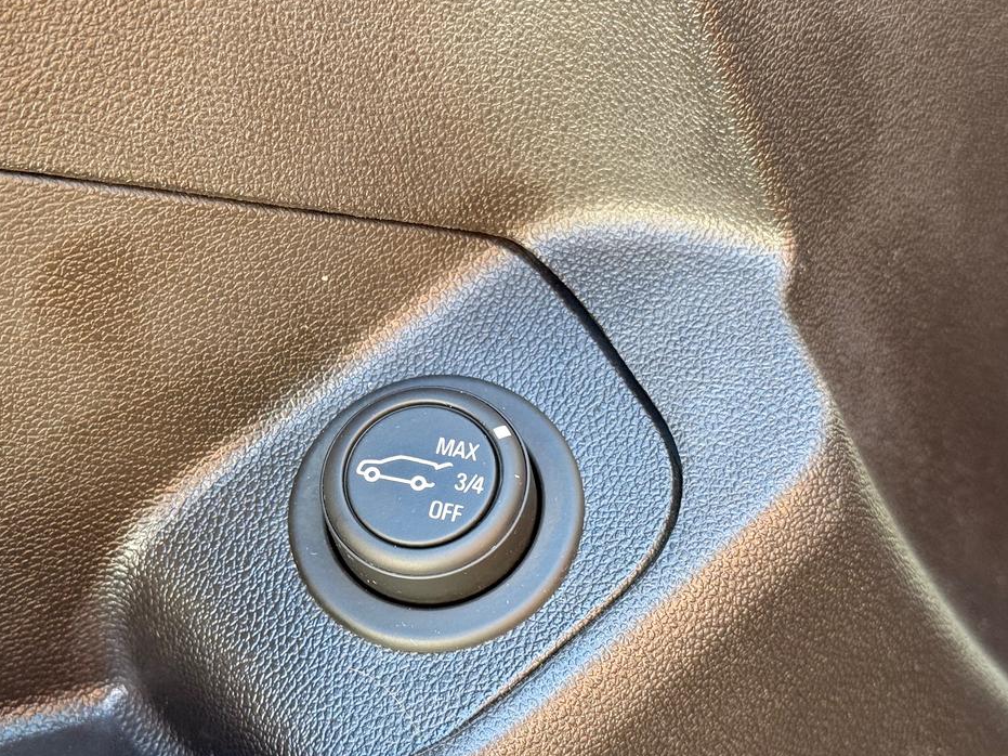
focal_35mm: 66
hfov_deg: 29.2
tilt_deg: -34.7
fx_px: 1922
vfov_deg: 22.2
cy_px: 412
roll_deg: -2.8
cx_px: 358
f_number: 1.78
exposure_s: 1/60
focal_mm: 6.76
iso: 160
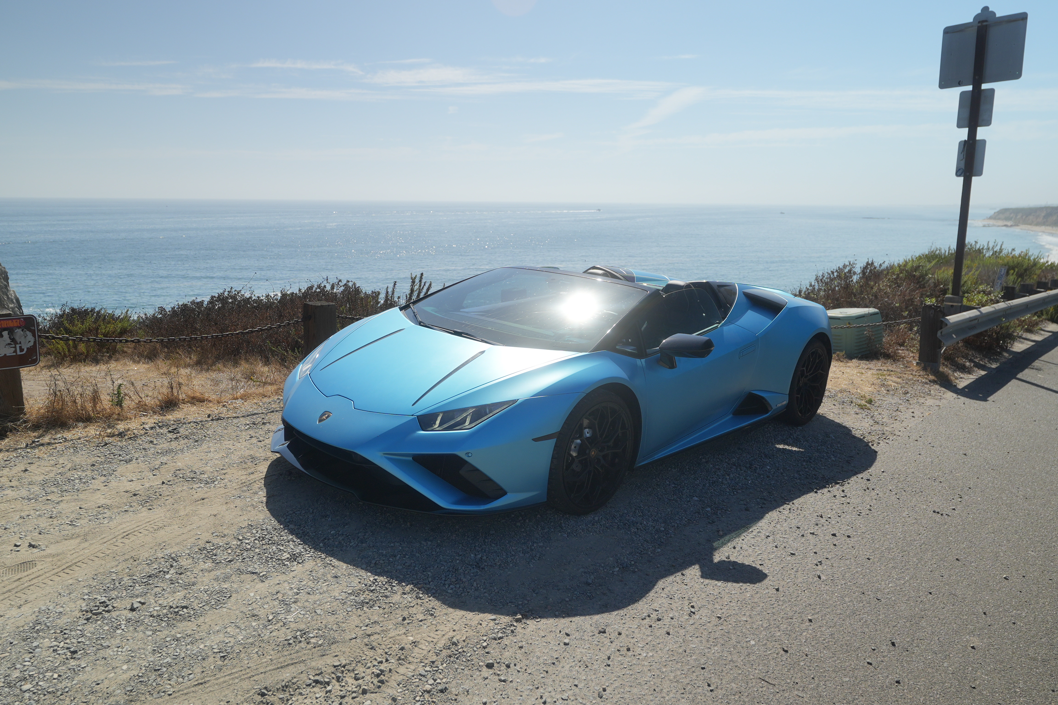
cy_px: 352
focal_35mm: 24
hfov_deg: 73.7
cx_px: 529
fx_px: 705
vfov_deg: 53.1
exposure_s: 1/400
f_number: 2.8
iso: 125
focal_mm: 16
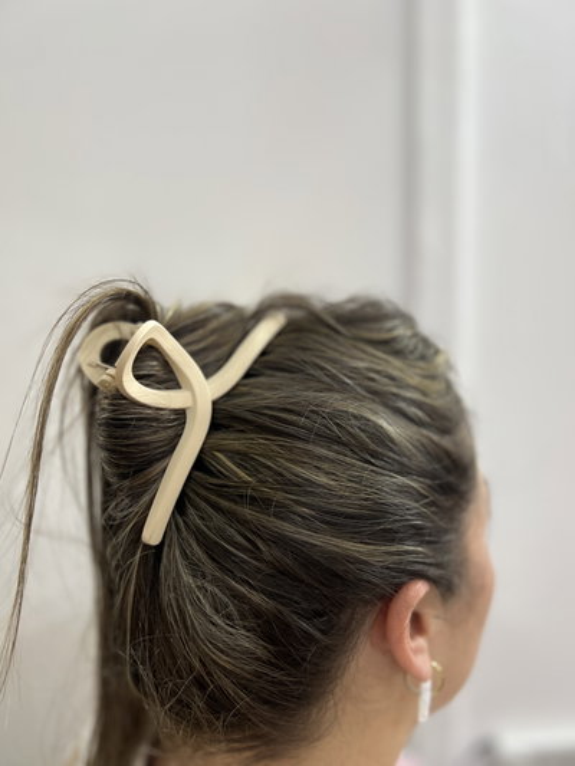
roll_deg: +1.6
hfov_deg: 53.1
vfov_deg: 67.3
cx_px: 288
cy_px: 383
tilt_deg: -5.4
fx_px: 576
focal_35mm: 26
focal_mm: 5.7
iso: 64
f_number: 1.5
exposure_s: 1/50
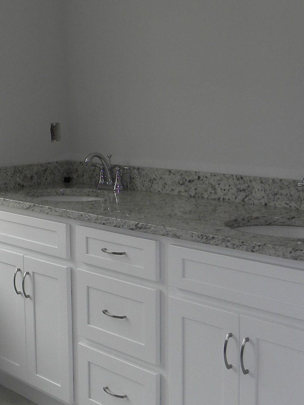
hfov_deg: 23.1
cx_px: 0
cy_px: 121
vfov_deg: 31.3
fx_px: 714
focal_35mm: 61
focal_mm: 4.6
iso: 64
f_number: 3.5
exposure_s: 1/107
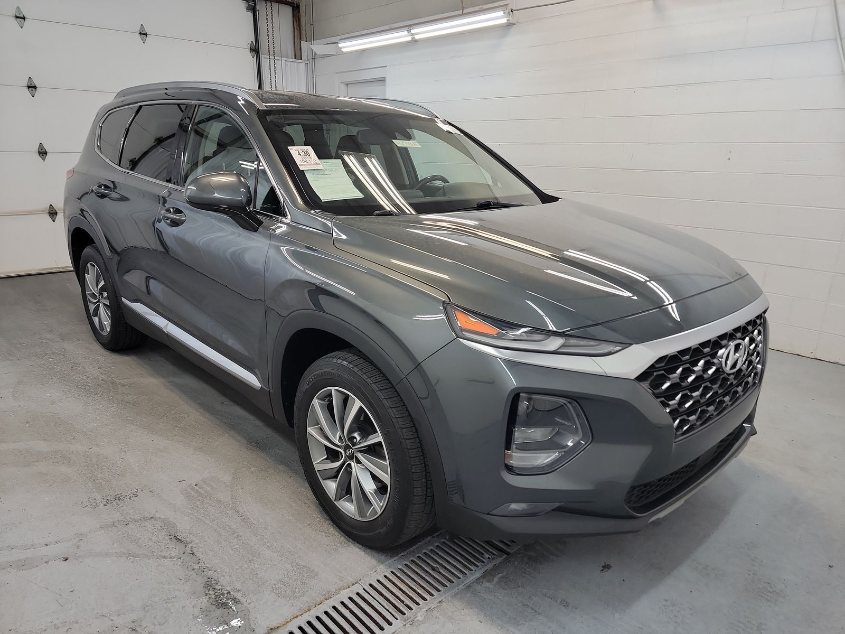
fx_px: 586
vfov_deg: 56.8
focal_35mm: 24
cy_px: 317
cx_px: 422
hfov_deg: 71.6
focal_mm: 6.7
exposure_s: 1/59
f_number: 1.8
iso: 142
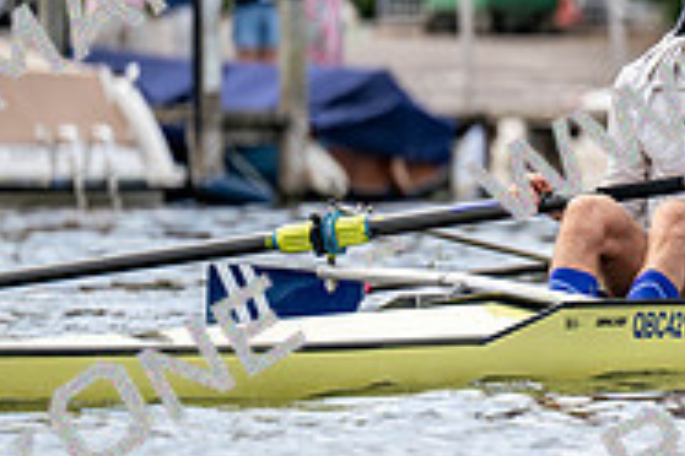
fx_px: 11834
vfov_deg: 2.2
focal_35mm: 622
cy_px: 234
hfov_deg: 3.3
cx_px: 921
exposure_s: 1/2000
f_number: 2.8
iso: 180
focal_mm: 200
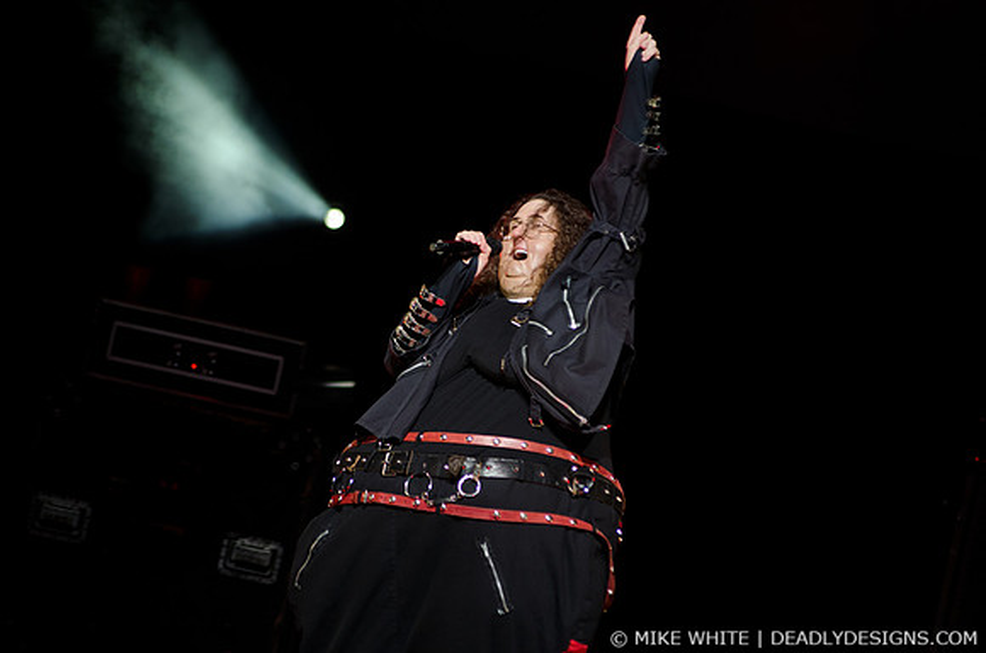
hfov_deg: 6.9
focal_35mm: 300
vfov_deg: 4.6
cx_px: 493
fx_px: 8199
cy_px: 326
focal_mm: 200
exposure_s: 1/800
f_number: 4.5
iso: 1000
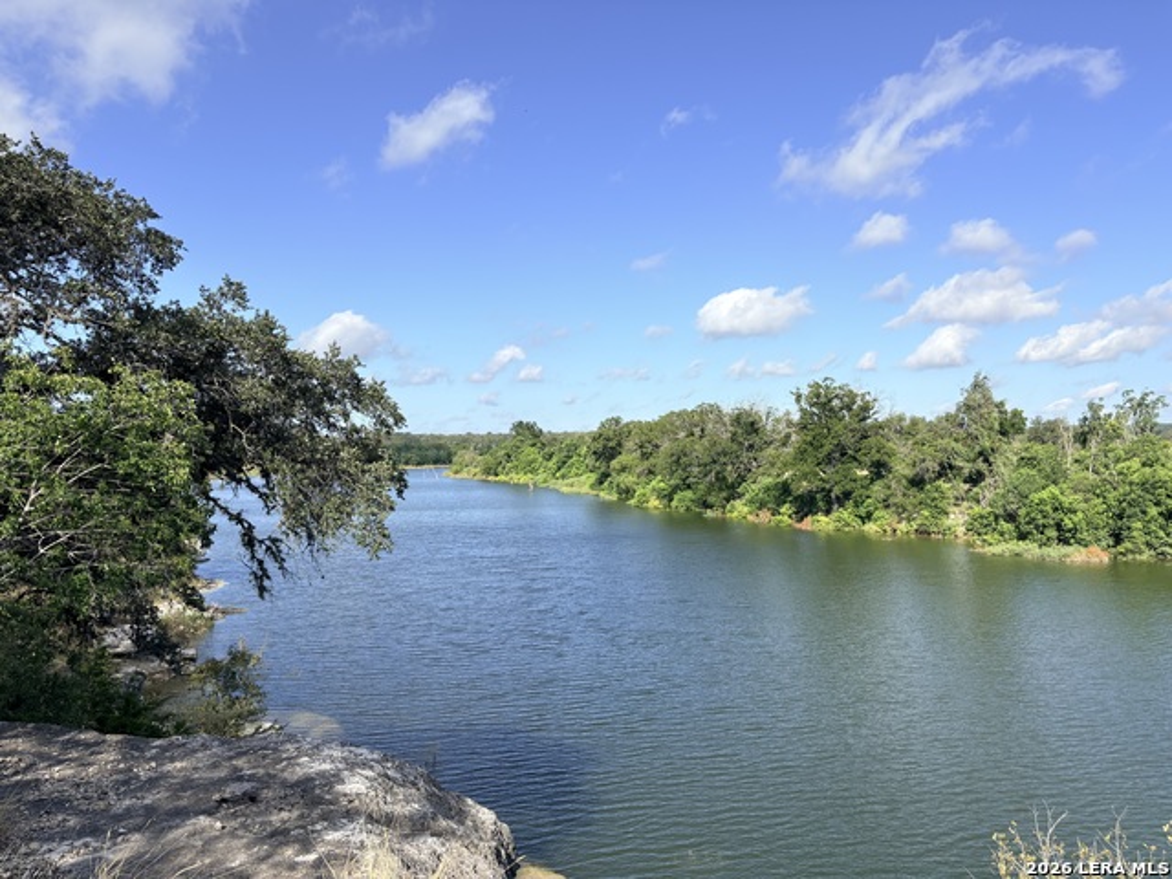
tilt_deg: +0.1
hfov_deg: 67.3
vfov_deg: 53.1
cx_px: 586
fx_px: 880
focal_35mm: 26
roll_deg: -0.1
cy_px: 440
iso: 50
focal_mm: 5.96
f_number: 1.6
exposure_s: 1/3279
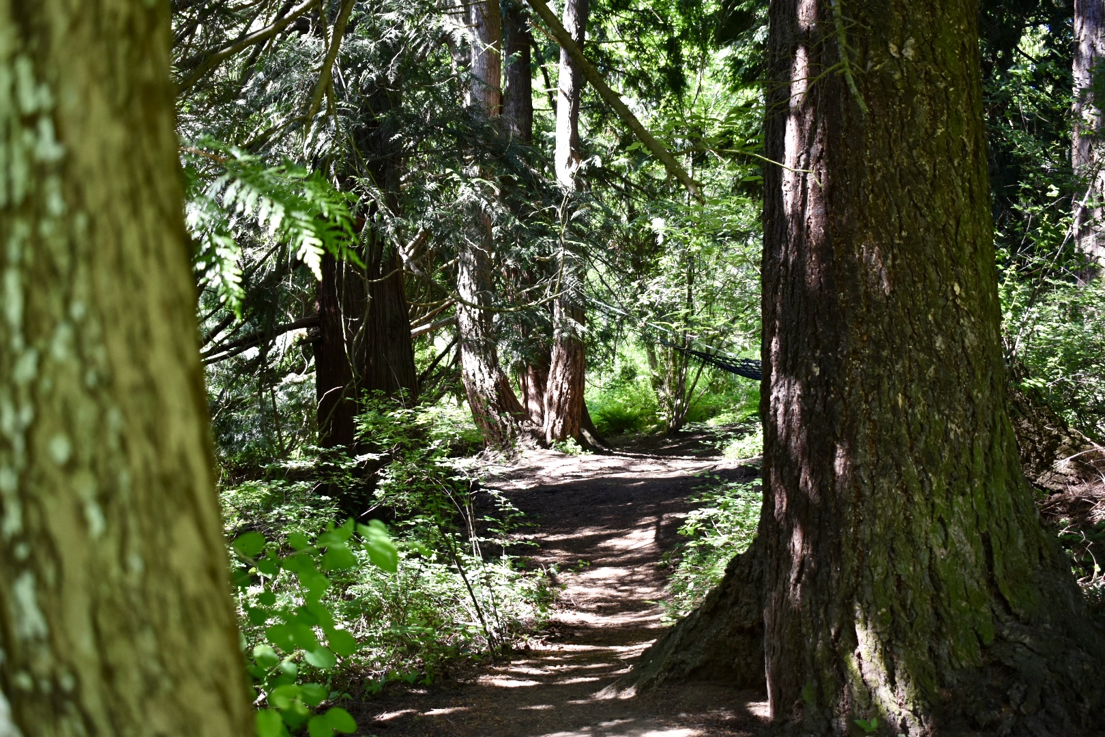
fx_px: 1243
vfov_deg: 33.0
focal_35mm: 40
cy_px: 368
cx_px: 552
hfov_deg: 47.9
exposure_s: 1/100
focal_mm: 27
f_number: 4
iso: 400
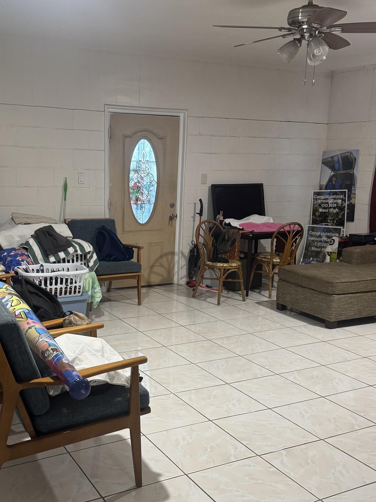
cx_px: 156
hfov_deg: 36.7
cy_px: 292
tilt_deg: -11.3
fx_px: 565
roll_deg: -1.6
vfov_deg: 47.7
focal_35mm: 39
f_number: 1.78
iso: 250
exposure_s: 1/60
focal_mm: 6.76
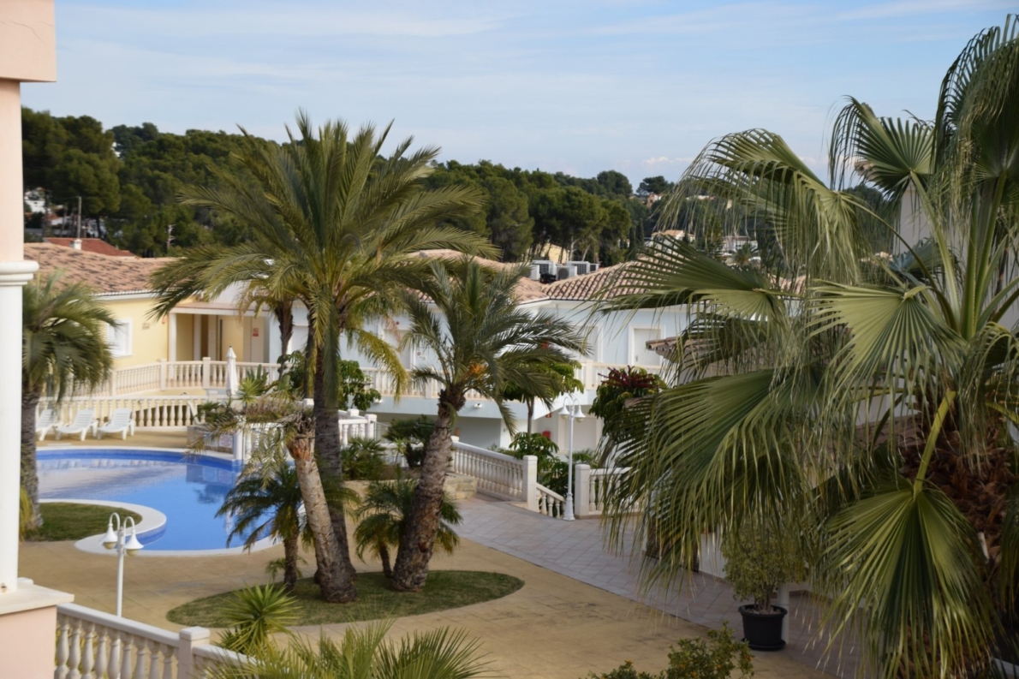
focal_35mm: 66
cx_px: 510
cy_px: 340
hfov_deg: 30.5
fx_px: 1868
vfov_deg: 20.6
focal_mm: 44
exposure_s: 1/1250
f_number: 4.5
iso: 200
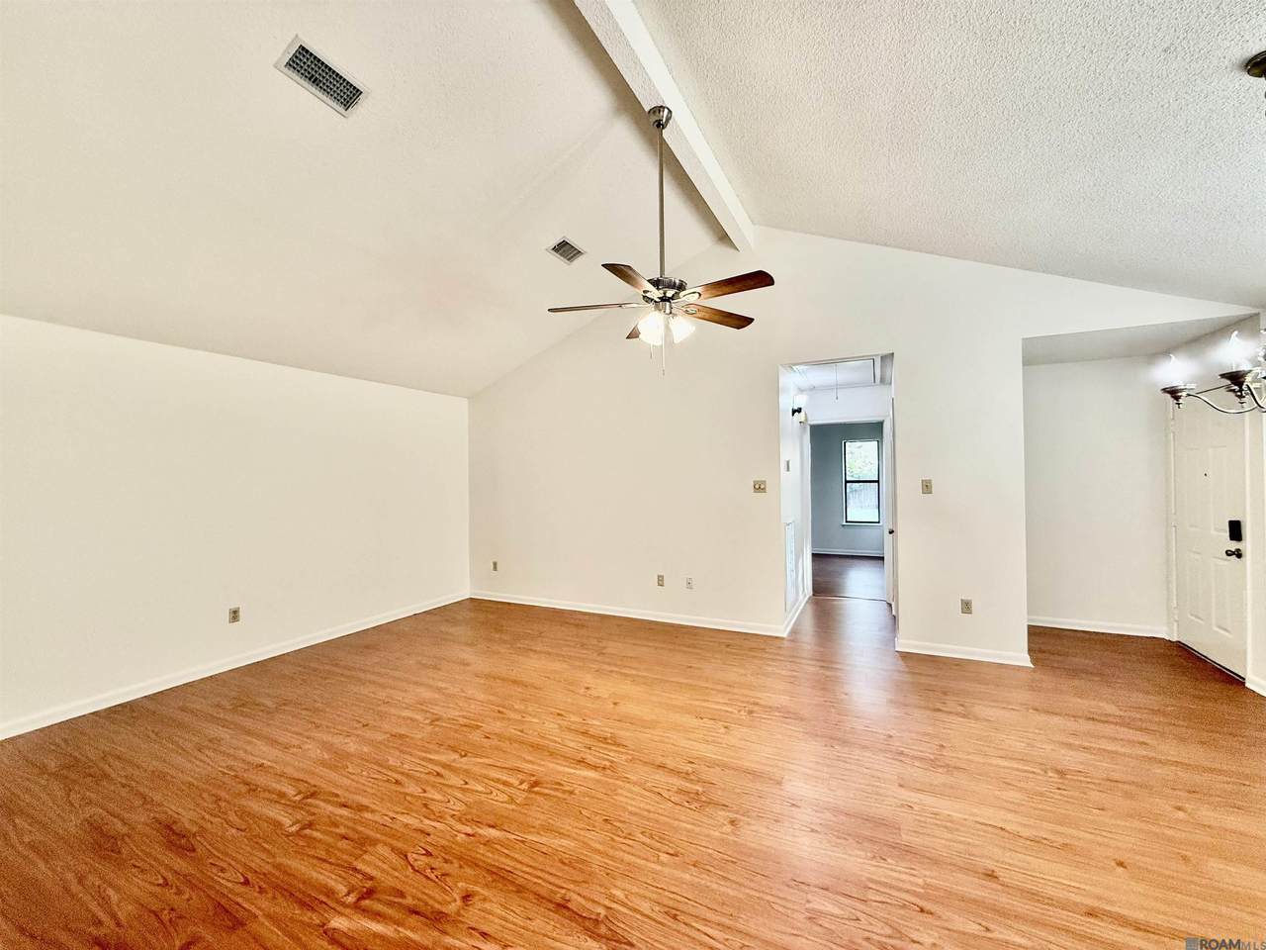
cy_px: 475
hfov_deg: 102.1
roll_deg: +0.7
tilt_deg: +1.3
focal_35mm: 14
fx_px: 512
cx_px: 633
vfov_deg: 85.7
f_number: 2.2
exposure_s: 1/120
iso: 200
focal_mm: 2.22
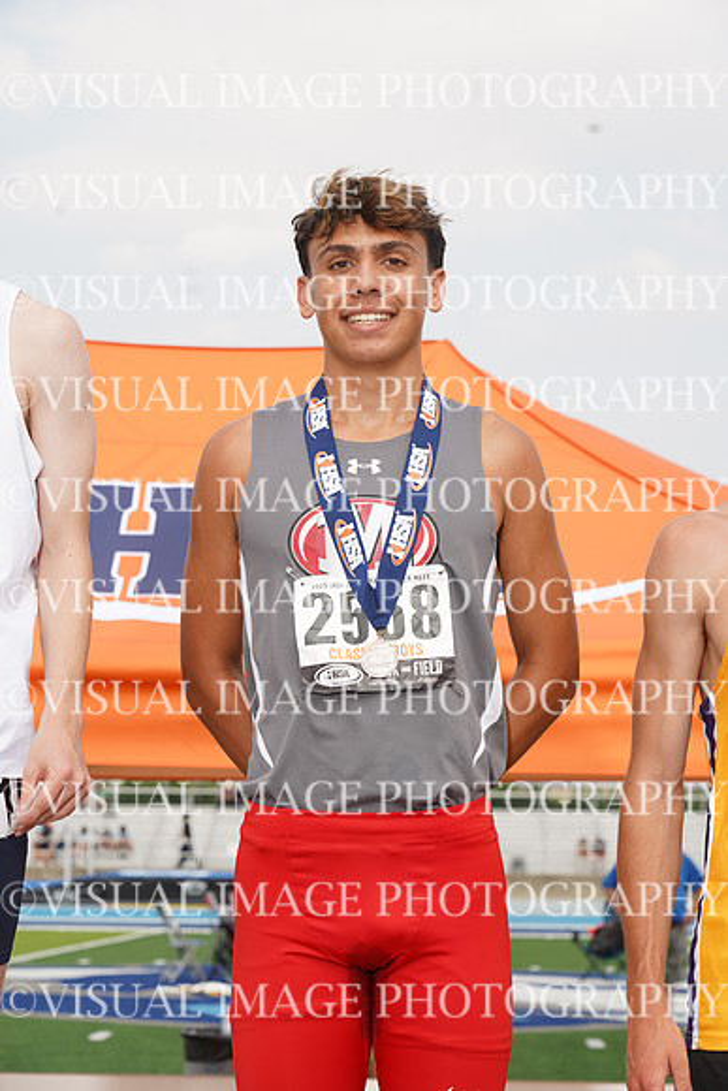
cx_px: 364
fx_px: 2546
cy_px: 546
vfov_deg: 24.2
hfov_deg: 16.3
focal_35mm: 84
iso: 100
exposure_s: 1/160
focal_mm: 84
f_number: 8
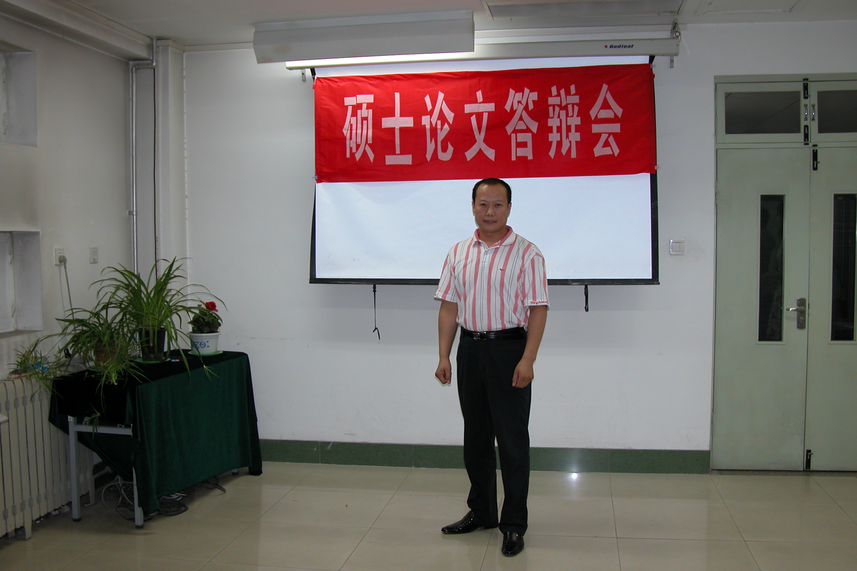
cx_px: 423
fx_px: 881
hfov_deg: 51.9
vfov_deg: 35.9
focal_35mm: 37
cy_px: 289
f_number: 2.8
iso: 100
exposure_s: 1/30
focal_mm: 9
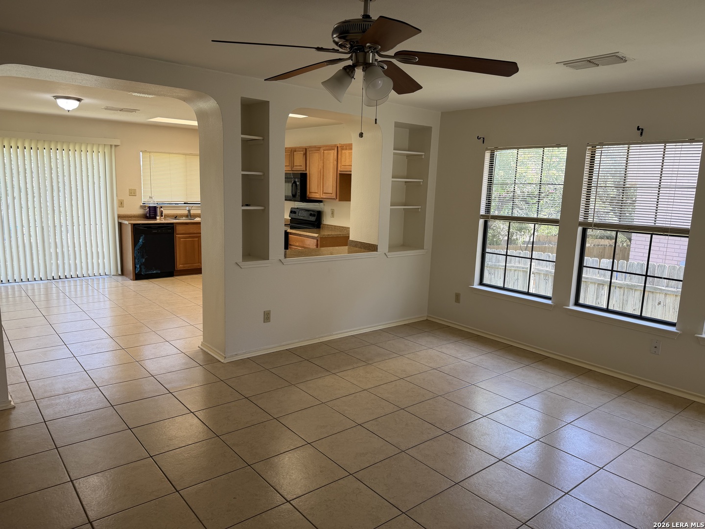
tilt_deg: -8.6
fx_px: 489
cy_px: 264
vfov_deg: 56.8
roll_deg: -1.5
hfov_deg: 71.6
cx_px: 352
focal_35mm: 24
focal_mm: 6.76
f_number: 1.78
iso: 64
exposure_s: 1/121
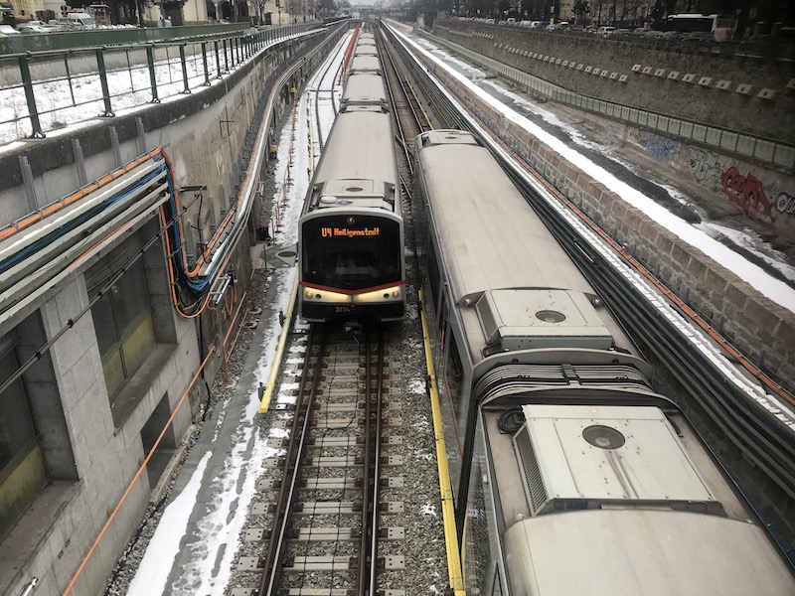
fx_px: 643
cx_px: 398
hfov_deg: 63.4
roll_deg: +0.2
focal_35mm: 28
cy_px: 298
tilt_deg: -22.5
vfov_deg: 49.7
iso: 20
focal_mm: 3.99
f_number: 1.8
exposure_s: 1/689
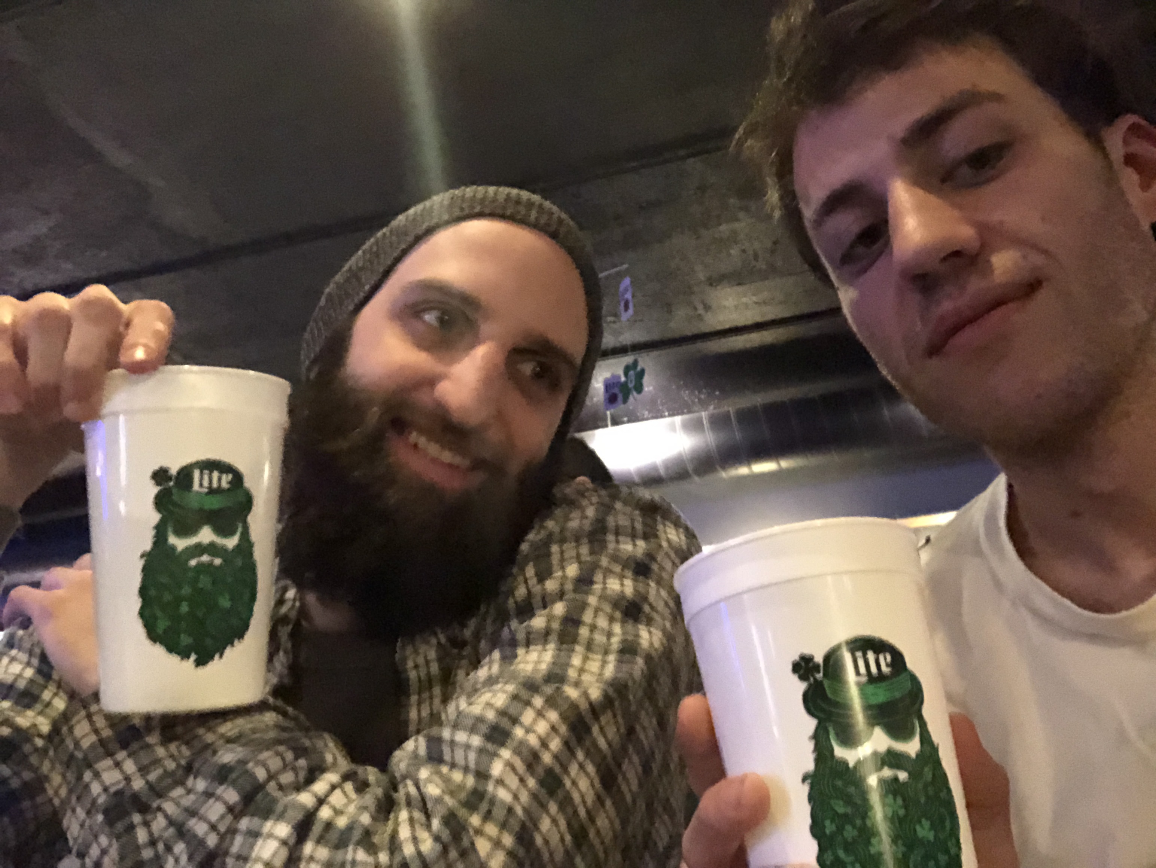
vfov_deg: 44.2
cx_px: 578
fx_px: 1069
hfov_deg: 56.8
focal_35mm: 32
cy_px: 434
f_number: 2.2
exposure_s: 1/15
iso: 2000
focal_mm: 2.87
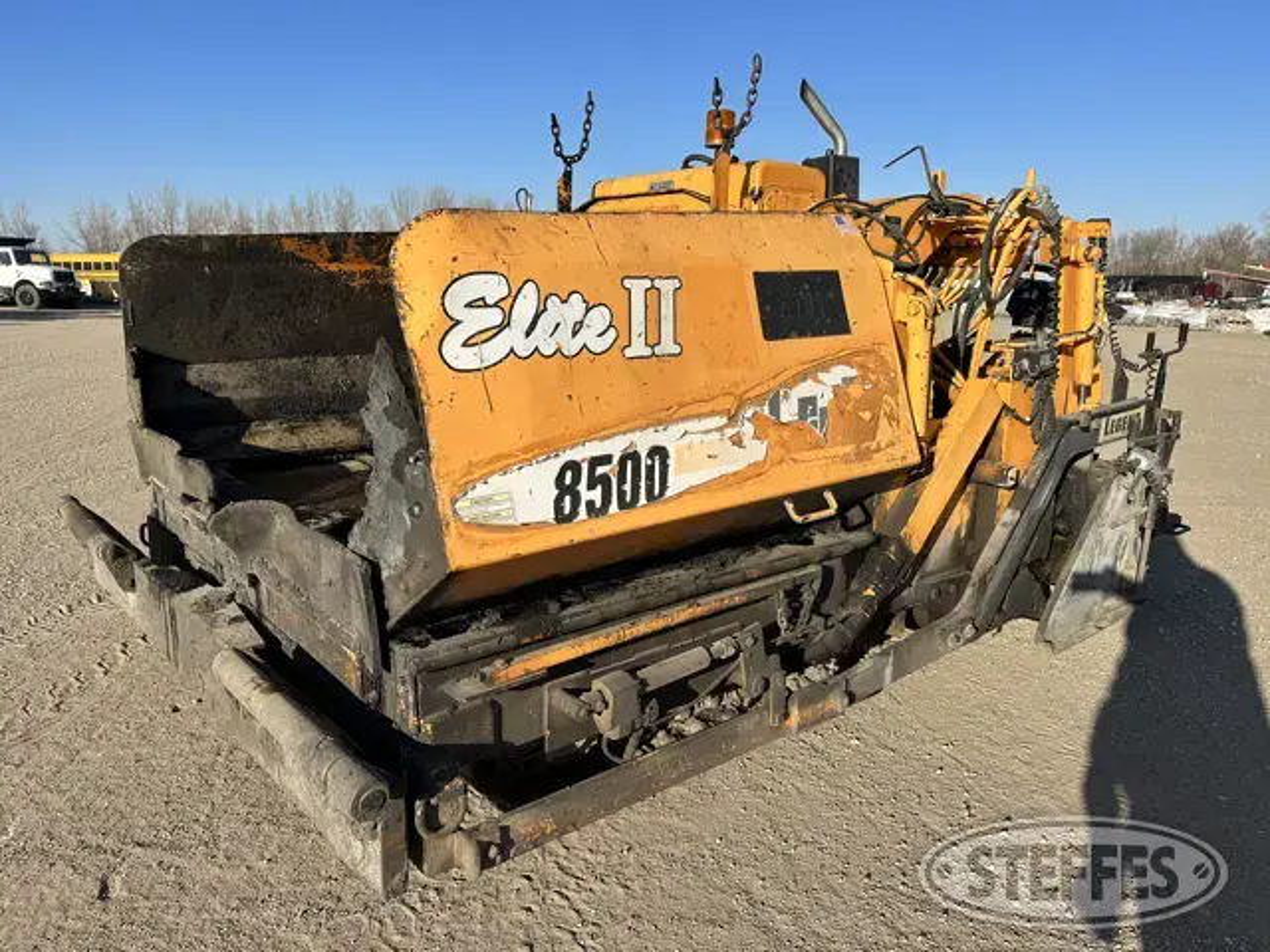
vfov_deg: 56.8
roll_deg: -1.1
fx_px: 881
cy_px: 476
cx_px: 635
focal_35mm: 24
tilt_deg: -12.7
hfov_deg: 71.6
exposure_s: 1/4762
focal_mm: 6.86
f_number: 1.78
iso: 80
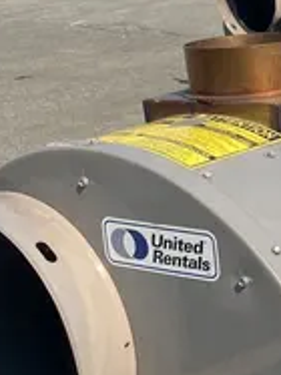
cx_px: 381
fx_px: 1192
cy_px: 294
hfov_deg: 12.9
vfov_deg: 17.8
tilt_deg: -19.2
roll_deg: -2.8
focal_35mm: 110
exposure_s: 1/1799
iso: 32
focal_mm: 3.99
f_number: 1.8
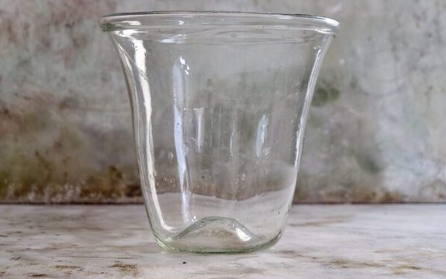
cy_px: 76
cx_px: 224
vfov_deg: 13.5
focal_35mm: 97
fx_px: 1180
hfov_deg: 21.4
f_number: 4.5
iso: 200
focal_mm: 34
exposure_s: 1/160
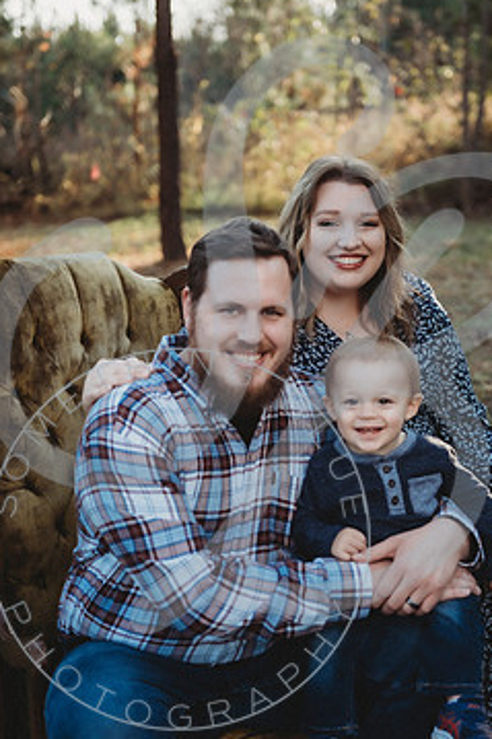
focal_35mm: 69
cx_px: 272
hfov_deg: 19.7
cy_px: 383
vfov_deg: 29.3
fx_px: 1416
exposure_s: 1/200
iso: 100
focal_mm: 55
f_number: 2.8
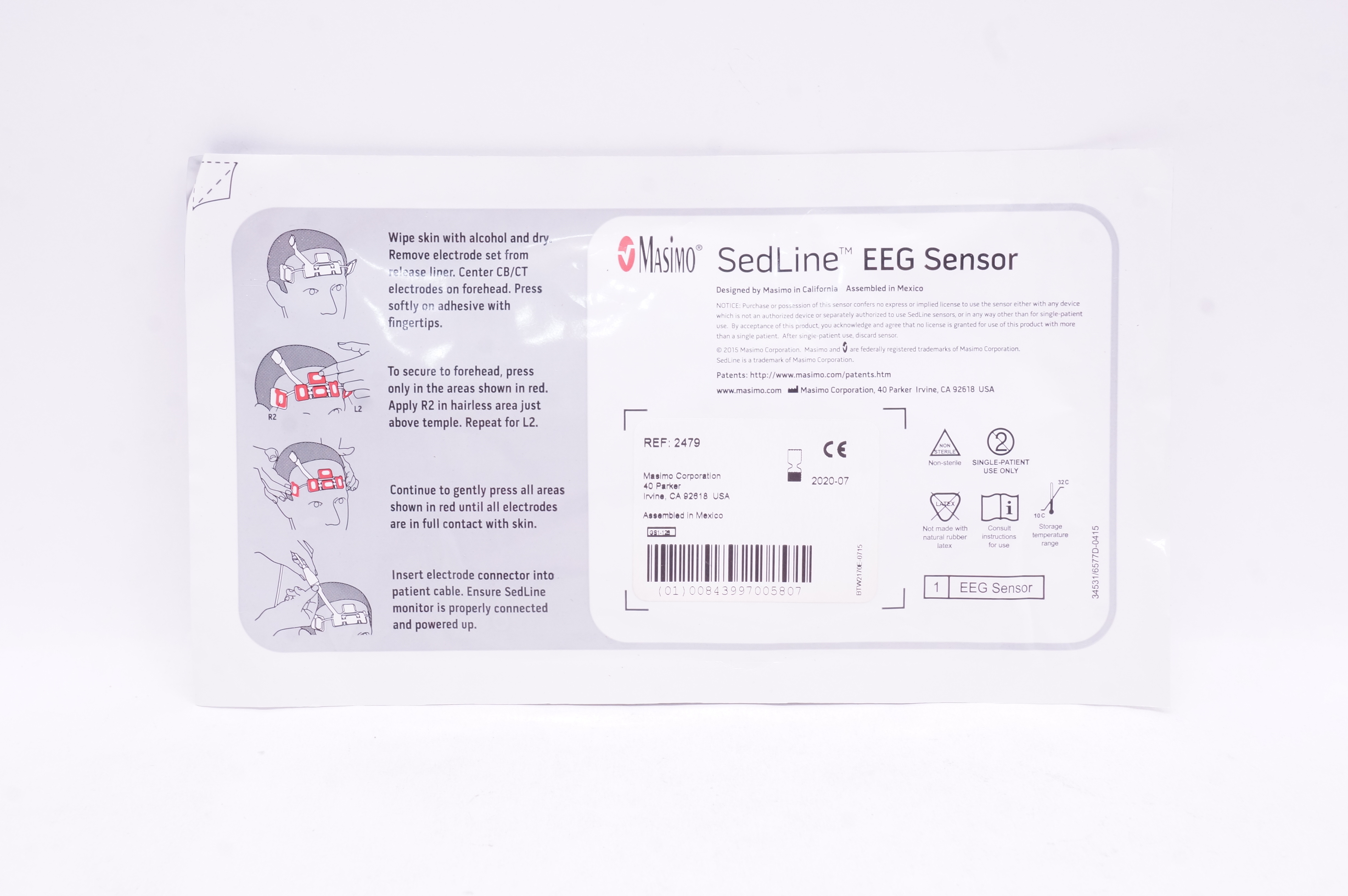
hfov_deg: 33.4
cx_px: 674
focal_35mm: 60
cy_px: 448
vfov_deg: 22.6
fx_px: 2244
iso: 800
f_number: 13
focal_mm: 40
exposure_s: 1/20
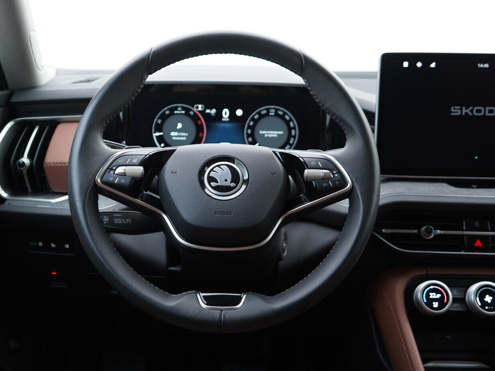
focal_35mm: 40
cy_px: 185
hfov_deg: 46.7
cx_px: 217
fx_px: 572
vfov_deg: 36.0
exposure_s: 1/40
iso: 250
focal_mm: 24
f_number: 2.8
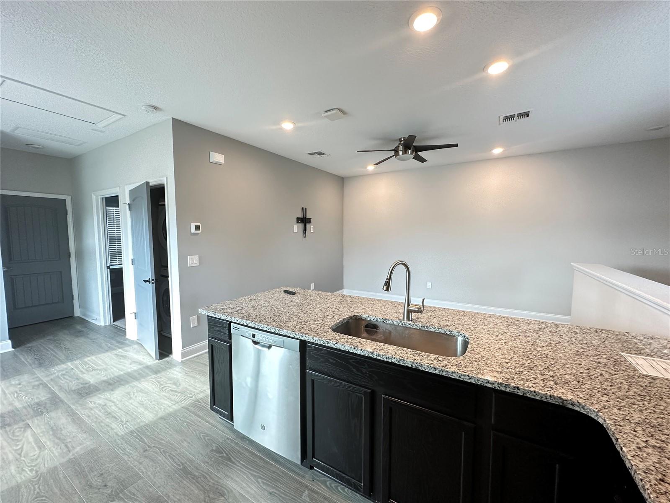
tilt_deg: -4.7
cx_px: 335
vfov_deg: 85.7
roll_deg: -0.3
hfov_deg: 102.1
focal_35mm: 14
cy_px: 252
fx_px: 271
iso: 250
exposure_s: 1/60
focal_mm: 2.22
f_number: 2.2
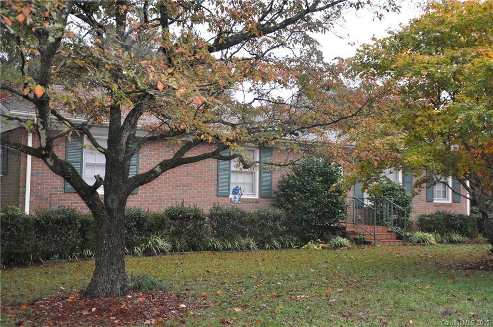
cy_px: 164
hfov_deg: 41.2
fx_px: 656
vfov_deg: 28.0
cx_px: 246
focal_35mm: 48
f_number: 4.2
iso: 800
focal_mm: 32
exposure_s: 1/80
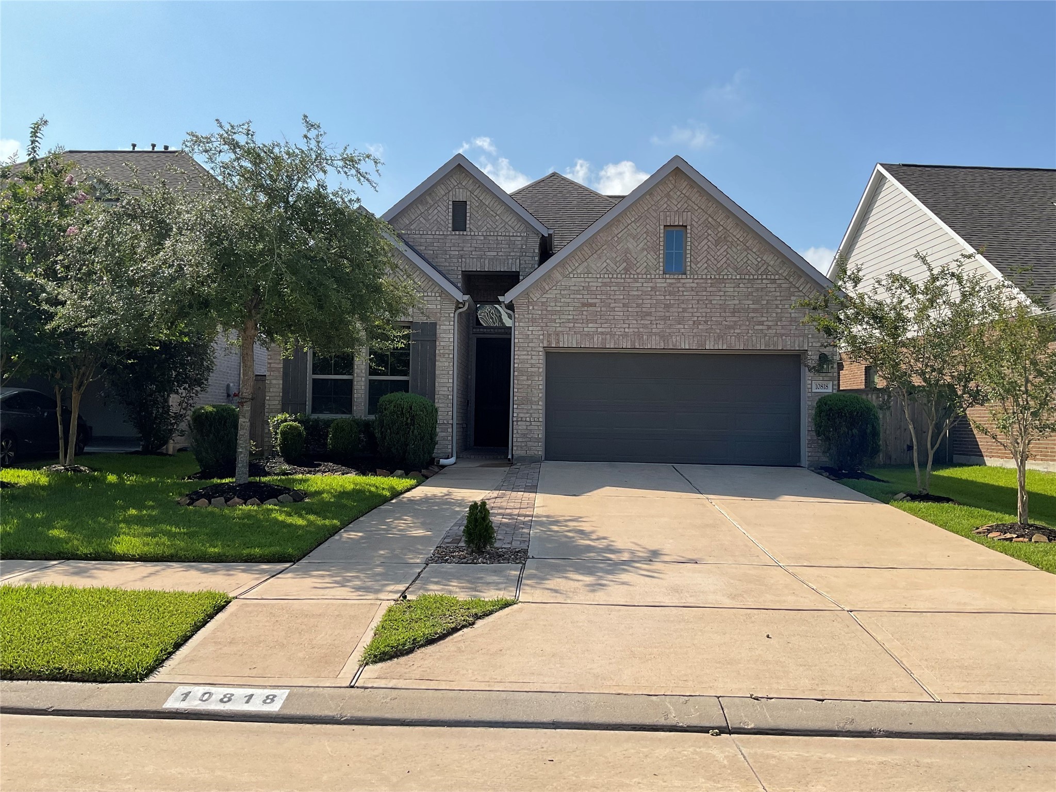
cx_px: 528
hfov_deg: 61.7
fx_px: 885
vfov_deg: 48.2
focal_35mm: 29
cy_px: 396
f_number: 1.8
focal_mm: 3
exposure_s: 1/2320
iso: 16
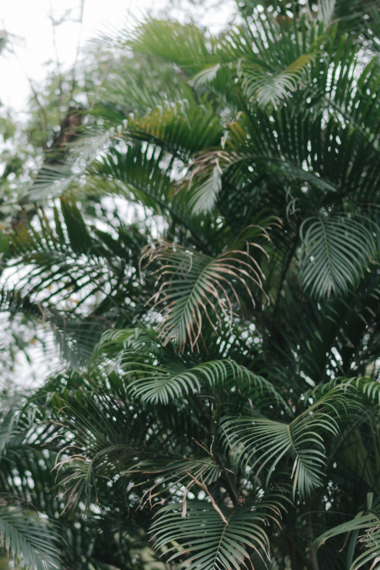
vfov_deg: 25.3
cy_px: 337
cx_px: -25
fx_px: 1267
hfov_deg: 16.6
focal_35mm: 80
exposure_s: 1/800
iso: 125
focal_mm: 35
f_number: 1.2
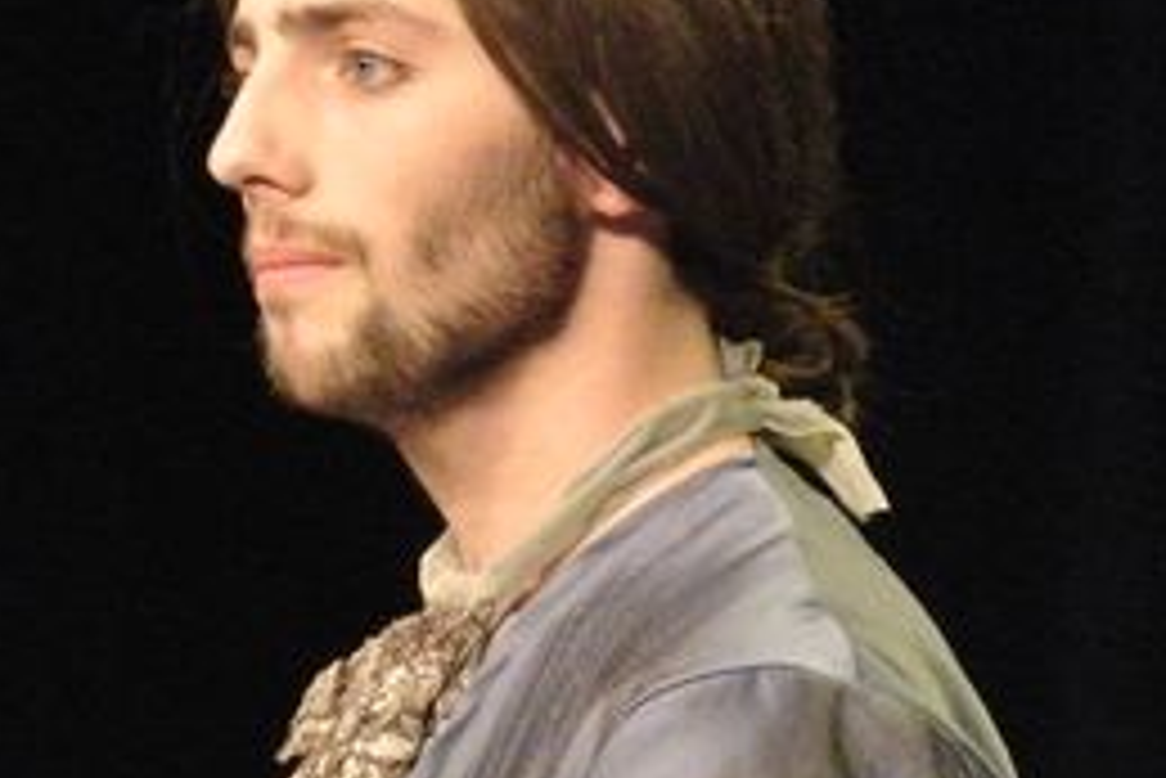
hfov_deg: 3.6
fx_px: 18633
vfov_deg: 2.4
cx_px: -612
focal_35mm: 575
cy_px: 807
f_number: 6.3
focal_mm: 69
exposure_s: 1/80
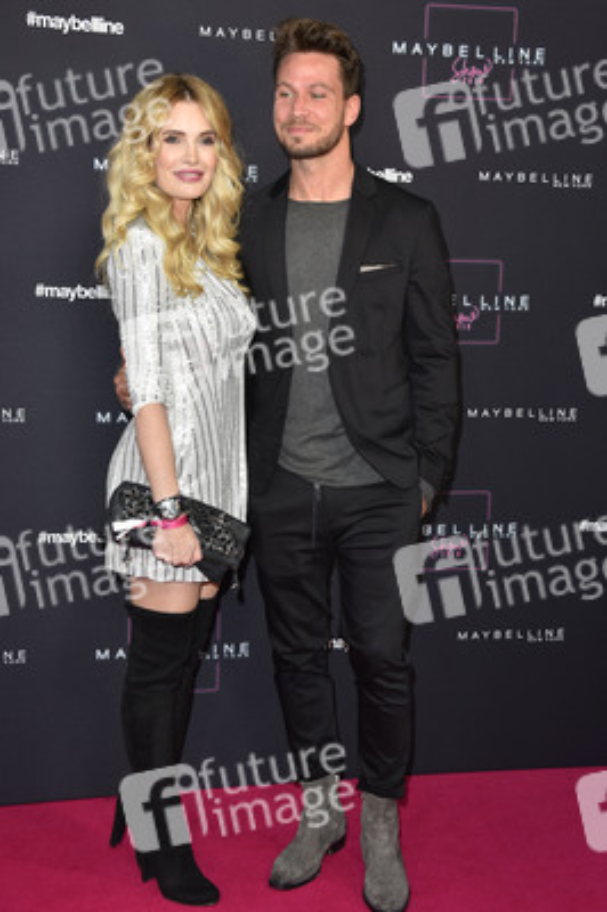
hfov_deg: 26.9
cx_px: 304
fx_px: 1267
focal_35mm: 50
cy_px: 456
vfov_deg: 39.6
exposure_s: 1/160
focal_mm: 50
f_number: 5.6
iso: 640
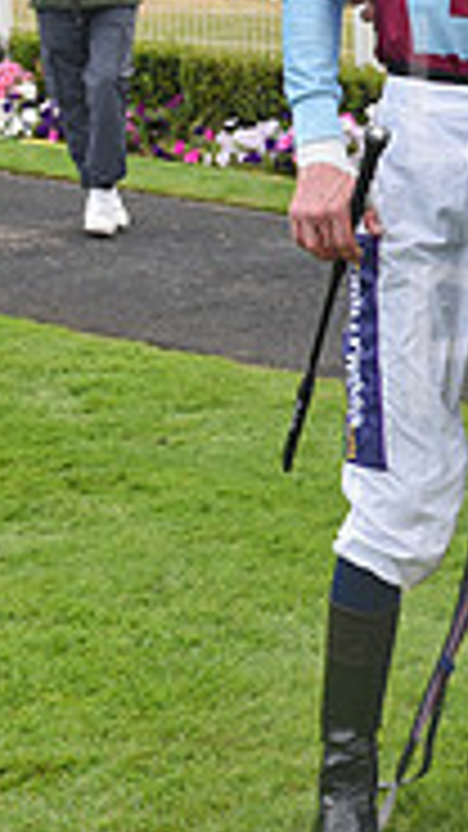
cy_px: 133
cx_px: 990
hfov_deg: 10.4
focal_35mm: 105
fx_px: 2317
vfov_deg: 20.1
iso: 640
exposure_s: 1/640
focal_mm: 32
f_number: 5.6
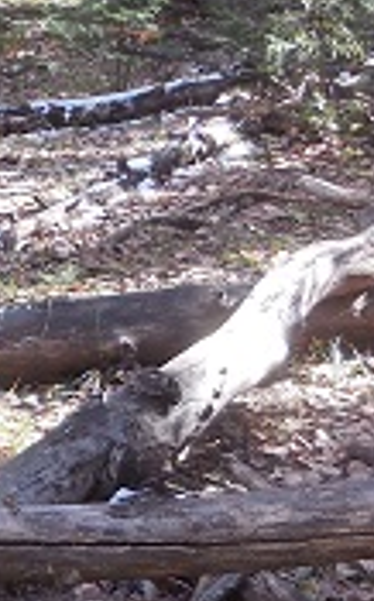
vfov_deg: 19.8
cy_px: 374
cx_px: -355
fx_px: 1717
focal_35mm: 105
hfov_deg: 11.3
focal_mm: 4.5
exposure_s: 1/60
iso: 125
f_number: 3.1
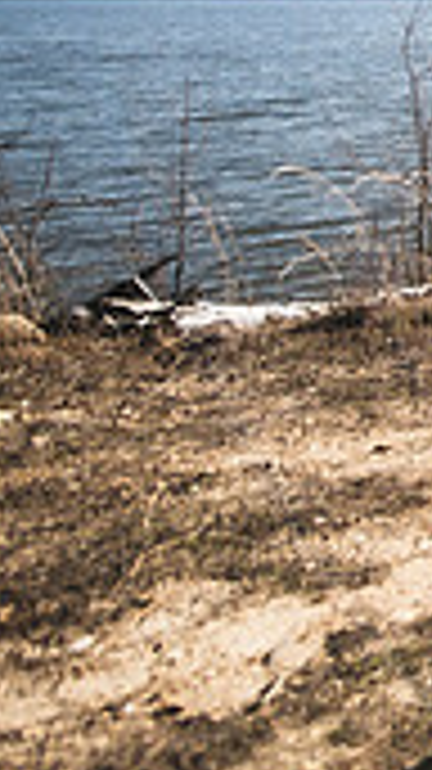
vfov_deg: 36.3
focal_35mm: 52
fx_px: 1061
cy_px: 16
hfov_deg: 12.4
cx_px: 1216
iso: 100
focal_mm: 14
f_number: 2.8
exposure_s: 1/1600
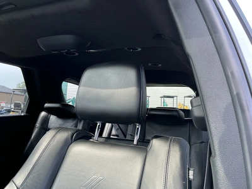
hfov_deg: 63.4
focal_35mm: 28
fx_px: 204
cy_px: 94
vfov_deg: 49.7
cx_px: 126
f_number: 1.8
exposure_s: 1/122
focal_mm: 3
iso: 32
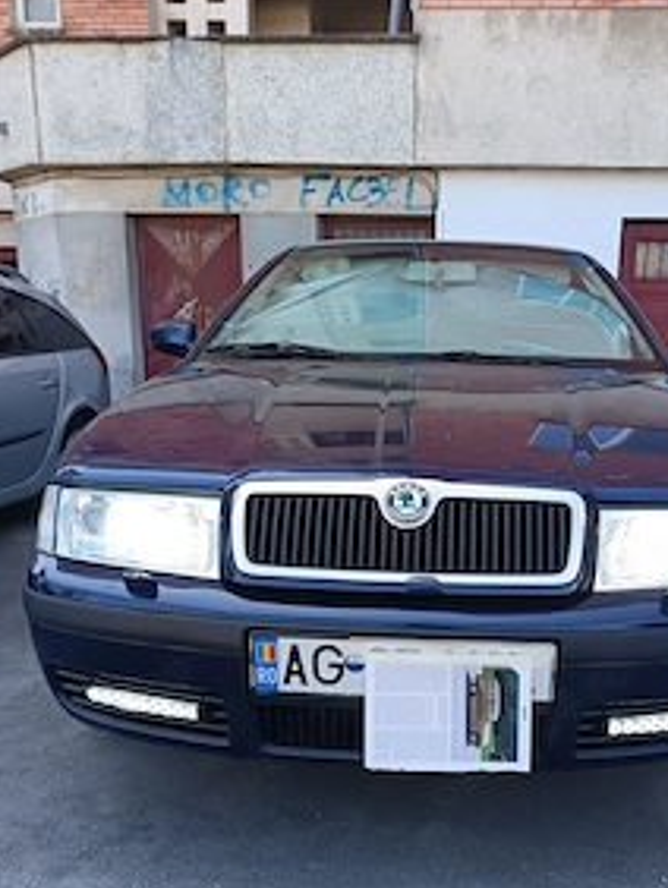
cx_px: 419
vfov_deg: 53.4
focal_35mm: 34
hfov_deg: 41.5
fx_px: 873
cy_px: 545
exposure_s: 1/100
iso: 174
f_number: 1.75
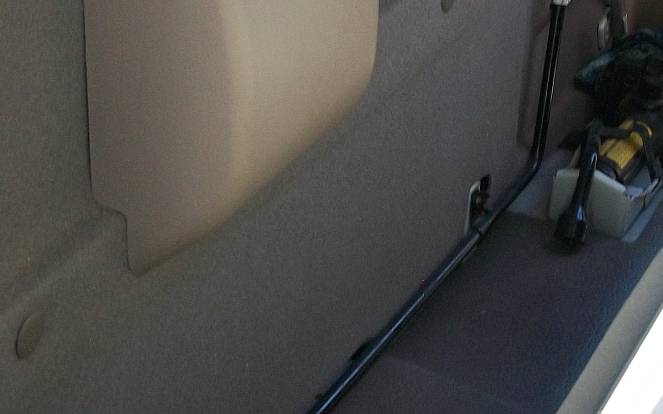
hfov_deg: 24.2
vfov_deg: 15.3
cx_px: 464
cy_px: 127
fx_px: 1536
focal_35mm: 85
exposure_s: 1/100
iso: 80
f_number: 2.9
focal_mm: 5.7
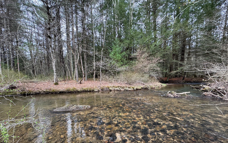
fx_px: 93
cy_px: 86
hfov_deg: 101.5
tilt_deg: -6.1
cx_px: 113
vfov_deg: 73.9
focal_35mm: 15
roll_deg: +0.4
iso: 125
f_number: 2.2
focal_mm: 2.22
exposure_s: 1/99
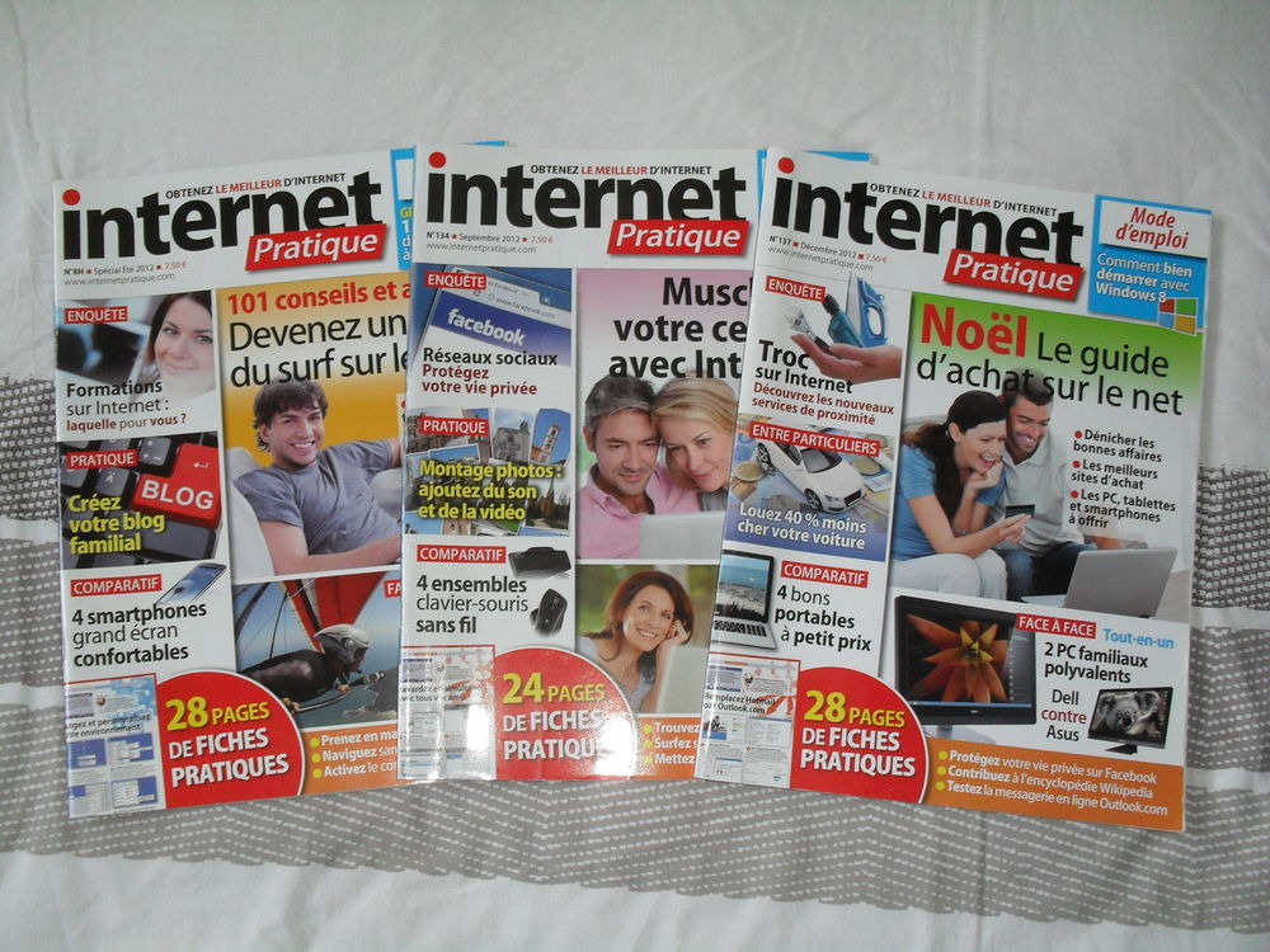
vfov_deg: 40.7
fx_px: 1284
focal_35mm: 35
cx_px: 635
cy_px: 476
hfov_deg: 52.6
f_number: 3.2
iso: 200
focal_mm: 6.3
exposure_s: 1/45
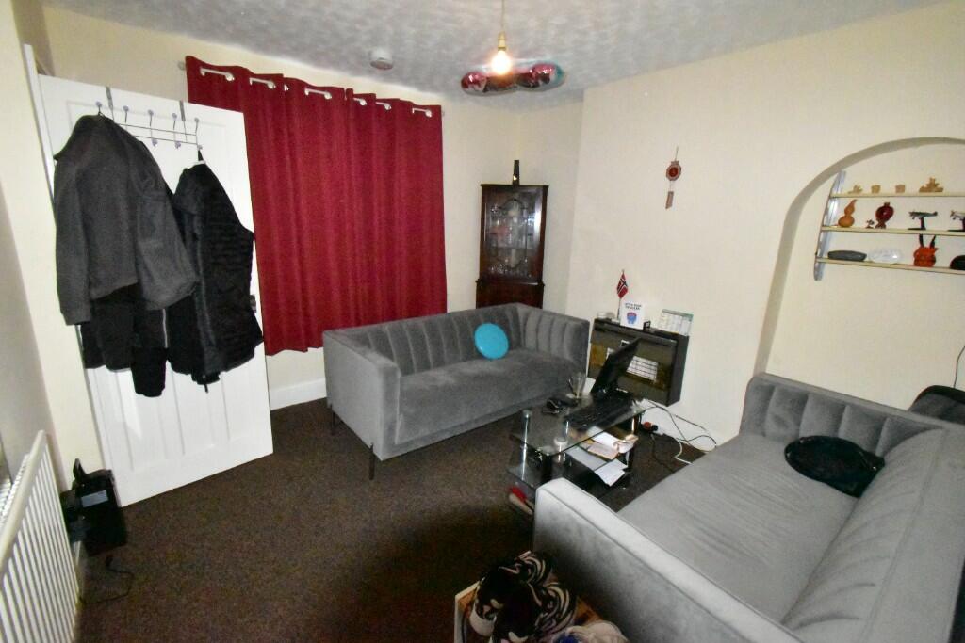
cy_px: 322
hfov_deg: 100.4
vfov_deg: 77.3
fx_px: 402
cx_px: 482
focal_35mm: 15
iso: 25600
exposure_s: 1/200
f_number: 22
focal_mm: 10
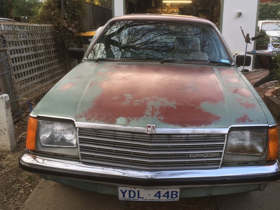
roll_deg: -0.6
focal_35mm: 37
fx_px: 299
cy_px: 104
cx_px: 159
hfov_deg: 50.0
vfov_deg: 38.7
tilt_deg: -14.4
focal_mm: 4.15
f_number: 2.2
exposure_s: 1/100
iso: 32
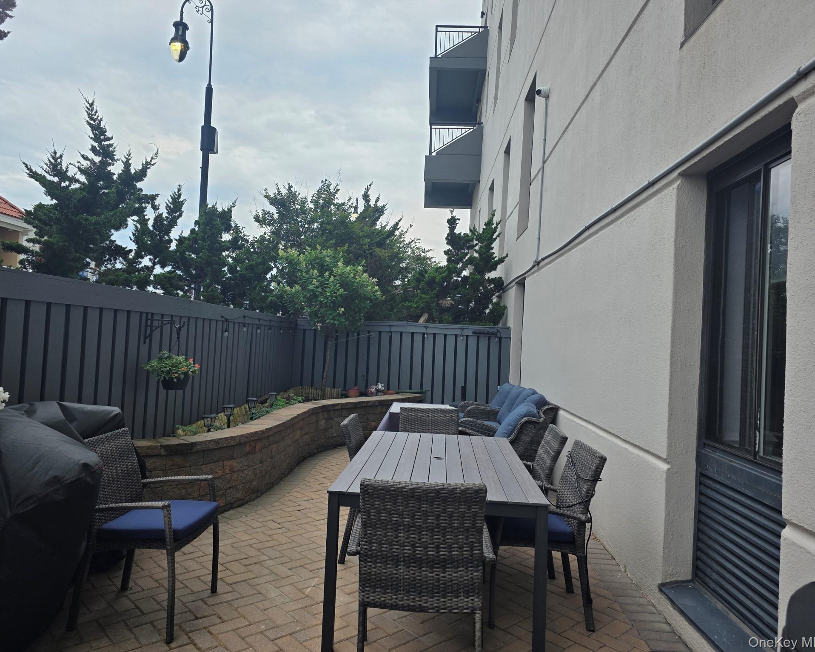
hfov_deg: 70.3
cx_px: 399
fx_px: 579
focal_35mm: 24
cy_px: 326
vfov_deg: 58.8
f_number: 1.7
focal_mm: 6.3
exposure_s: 1/4057
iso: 80
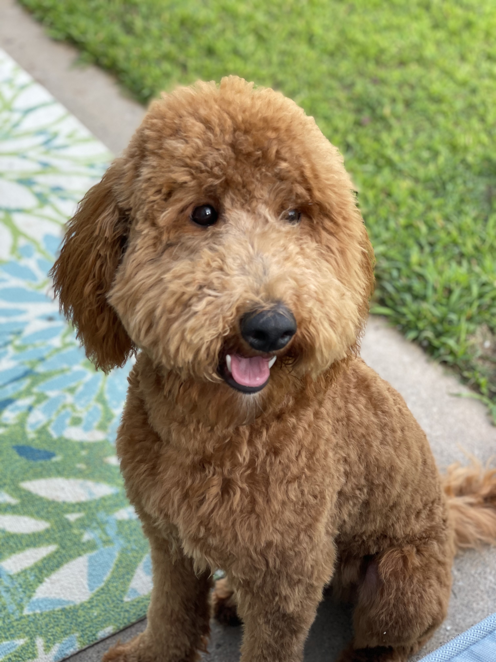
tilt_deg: -40.4
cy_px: 331
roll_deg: -0.6
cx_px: 248
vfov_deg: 36.8
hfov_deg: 28.0
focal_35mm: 52
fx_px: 993
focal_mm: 6
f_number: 2
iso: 50
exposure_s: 1/122
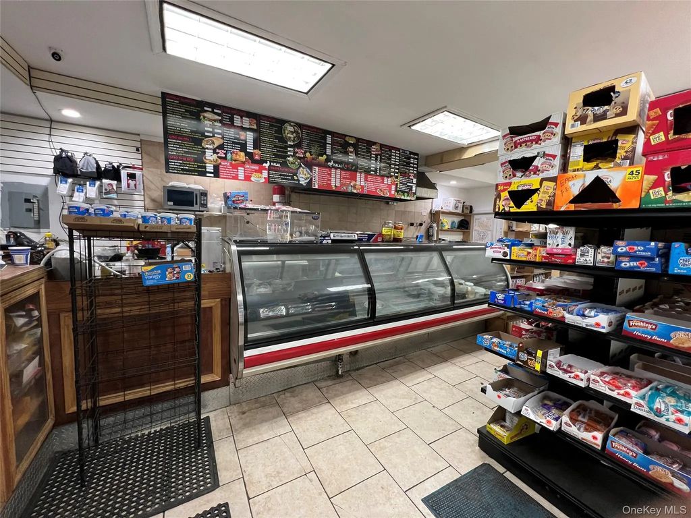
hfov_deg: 106.2
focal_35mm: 13
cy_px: 259
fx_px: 260
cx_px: 346
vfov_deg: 89.9
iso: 250
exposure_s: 1/60
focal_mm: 1.57
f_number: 1.8
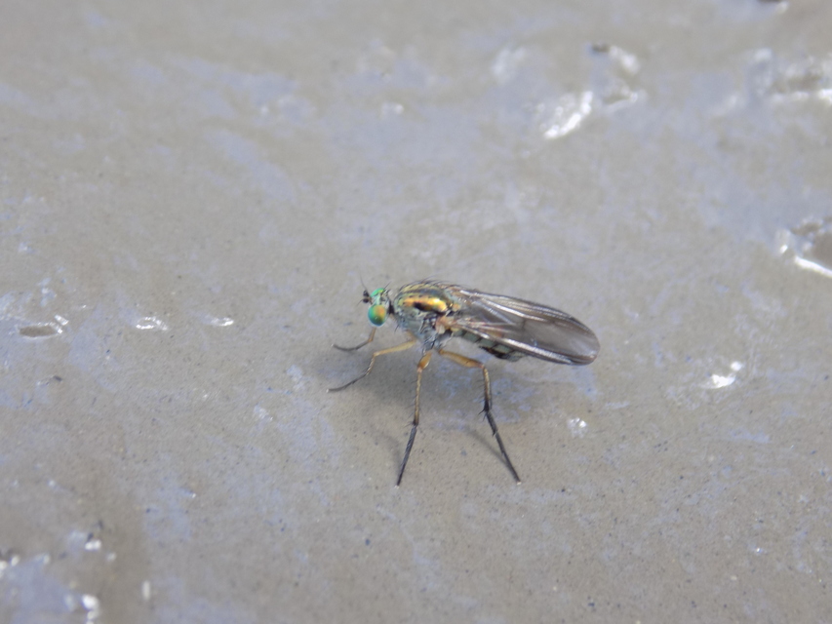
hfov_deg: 16.7
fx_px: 2837
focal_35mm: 118
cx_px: 416
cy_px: 312
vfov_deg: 12.6
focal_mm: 20.9
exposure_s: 1/40
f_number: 4.8
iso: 80
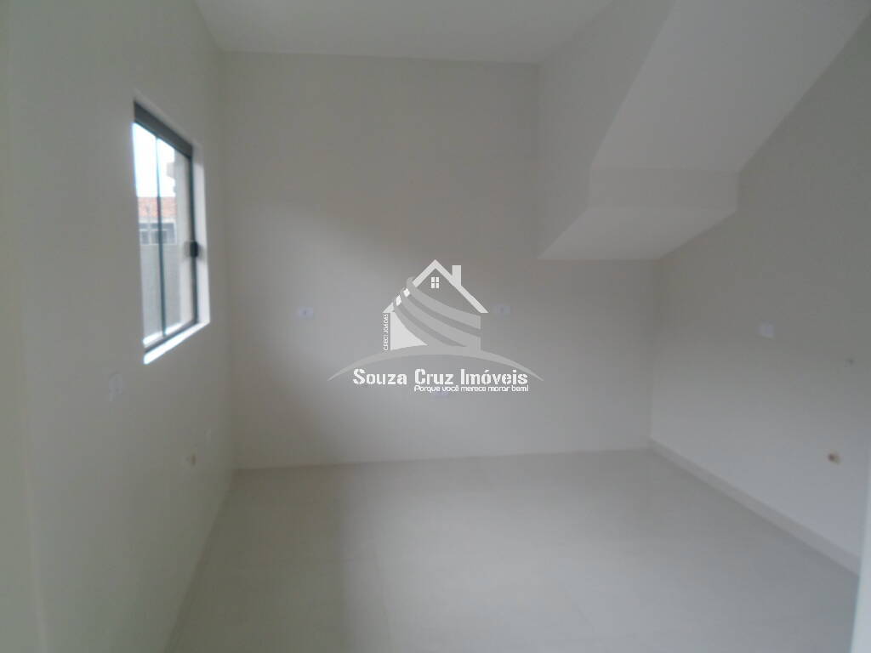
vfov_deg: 54.9
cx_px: 436
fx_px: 629
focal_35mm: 25
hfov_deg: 69.4
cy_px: 326
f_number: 2.5
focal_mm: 4.5
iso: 80
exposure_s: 1/180
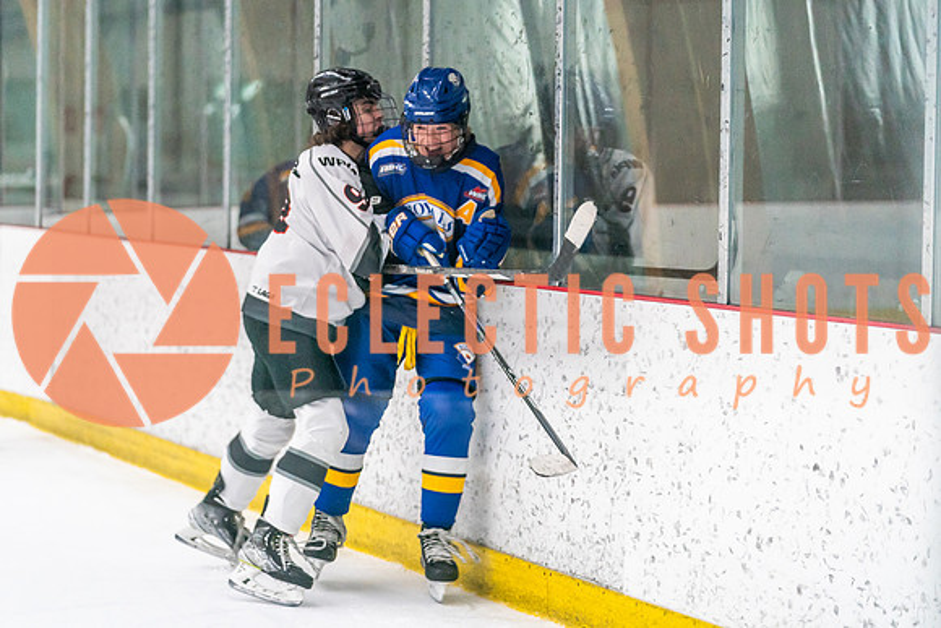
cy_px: 268
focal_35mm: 123
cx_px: 392
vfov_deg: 11.2
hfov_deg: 16.7
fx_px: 3206
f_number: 2.8
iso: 3200
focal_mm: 105
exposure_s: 1/1250
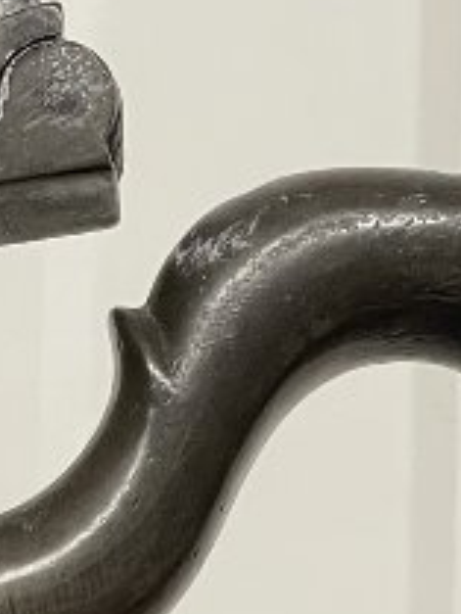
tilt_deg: +3.9
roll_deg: -0.4
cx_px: -391
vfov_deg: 6.4
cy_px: 1293
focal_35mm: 299
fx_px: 5304
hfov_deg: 4.9
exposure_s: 1/99
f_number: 2
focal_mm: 6
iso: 200
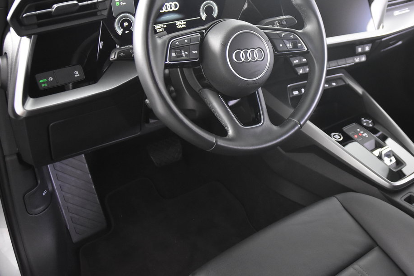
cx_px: 289
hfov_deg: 52.1
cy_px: 96
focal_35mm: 36
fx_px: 410
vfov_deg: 36.8
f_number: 2.8
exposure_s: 1/25
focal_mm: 17
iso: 2800
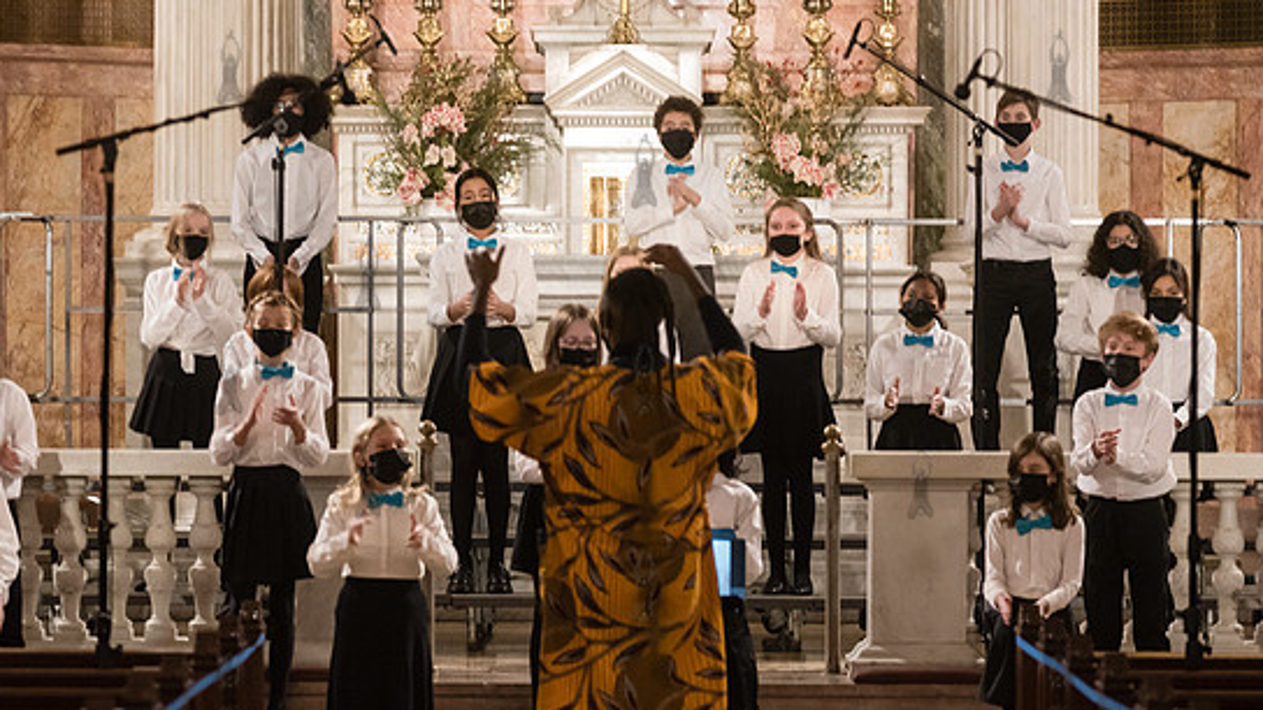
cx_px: 643
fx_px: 4689
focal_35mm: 140
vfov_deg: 8.7
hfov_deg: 15.3
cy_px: 412
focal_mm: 125
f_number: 5
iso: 4000
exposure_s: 1/125
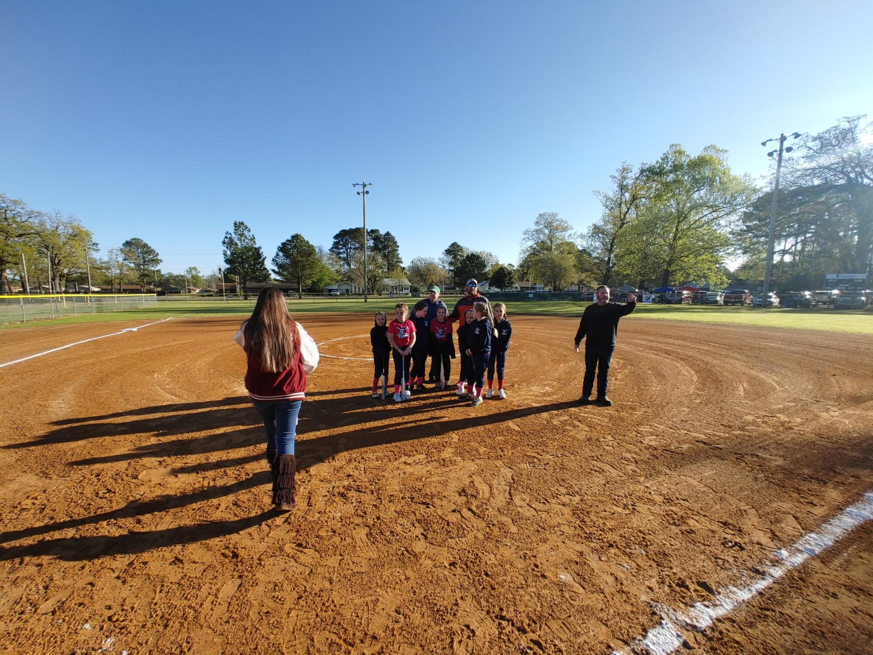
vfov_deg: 81.7
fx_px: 378
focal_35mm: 15
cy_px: 328
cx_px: 436
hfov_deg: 98.2
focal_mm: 1.78
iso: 50
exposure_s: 1/629
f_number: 1.9
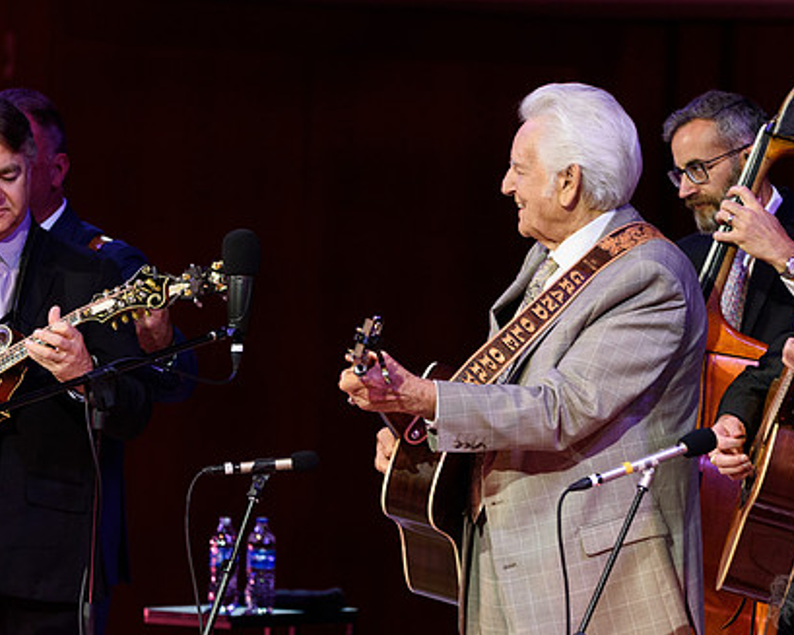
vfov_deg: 4.6
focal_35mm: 334
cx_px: 460
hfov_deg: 5.8
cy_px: 254
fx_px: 7847
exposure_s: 1/320
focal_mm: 240
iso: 2500
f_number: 5.3
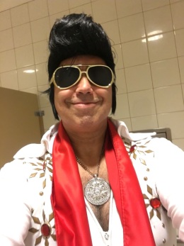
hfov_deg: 45.4
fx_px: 220
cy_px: 123
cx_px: 92
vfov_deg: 58.4
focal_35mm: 31
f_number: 2.2
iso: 125
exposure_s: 1/15
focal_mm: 2.65
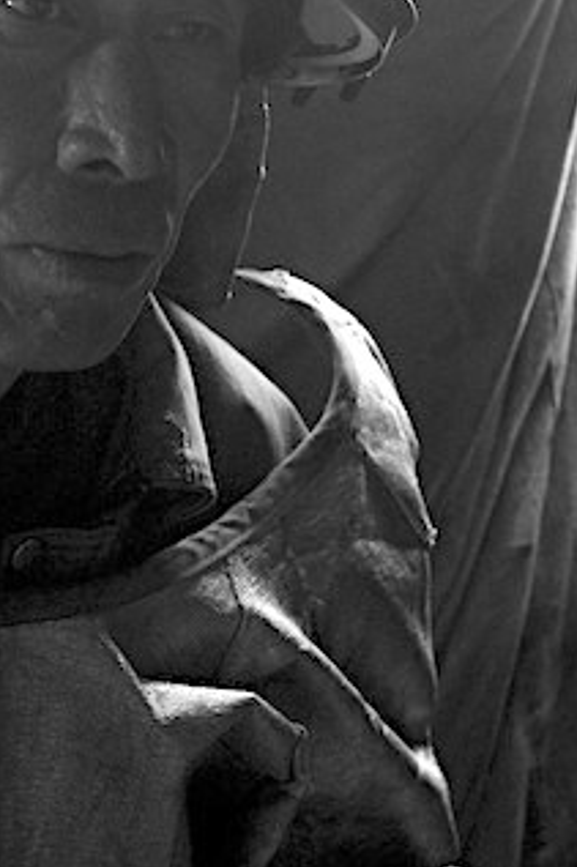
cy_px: 752
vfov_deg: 8.5
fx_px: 5848
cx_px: 314
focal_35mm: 243
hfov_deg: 5.6
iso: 1800
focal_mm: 70
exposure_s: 1/80
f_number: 5.6
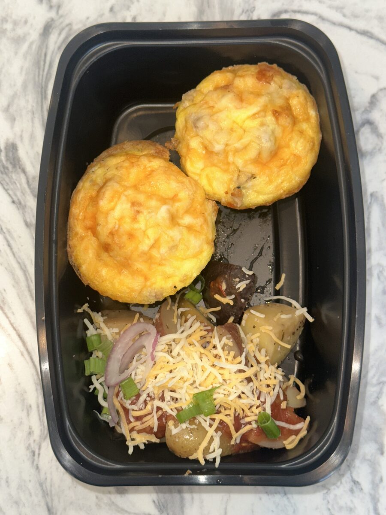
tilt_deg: -80.9
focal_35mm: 48
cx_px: 193
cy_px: 258
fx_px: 714
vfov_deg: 39.7
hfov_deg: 30.3
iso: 64
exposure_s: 1/57
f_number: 1.78
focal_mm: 6.86
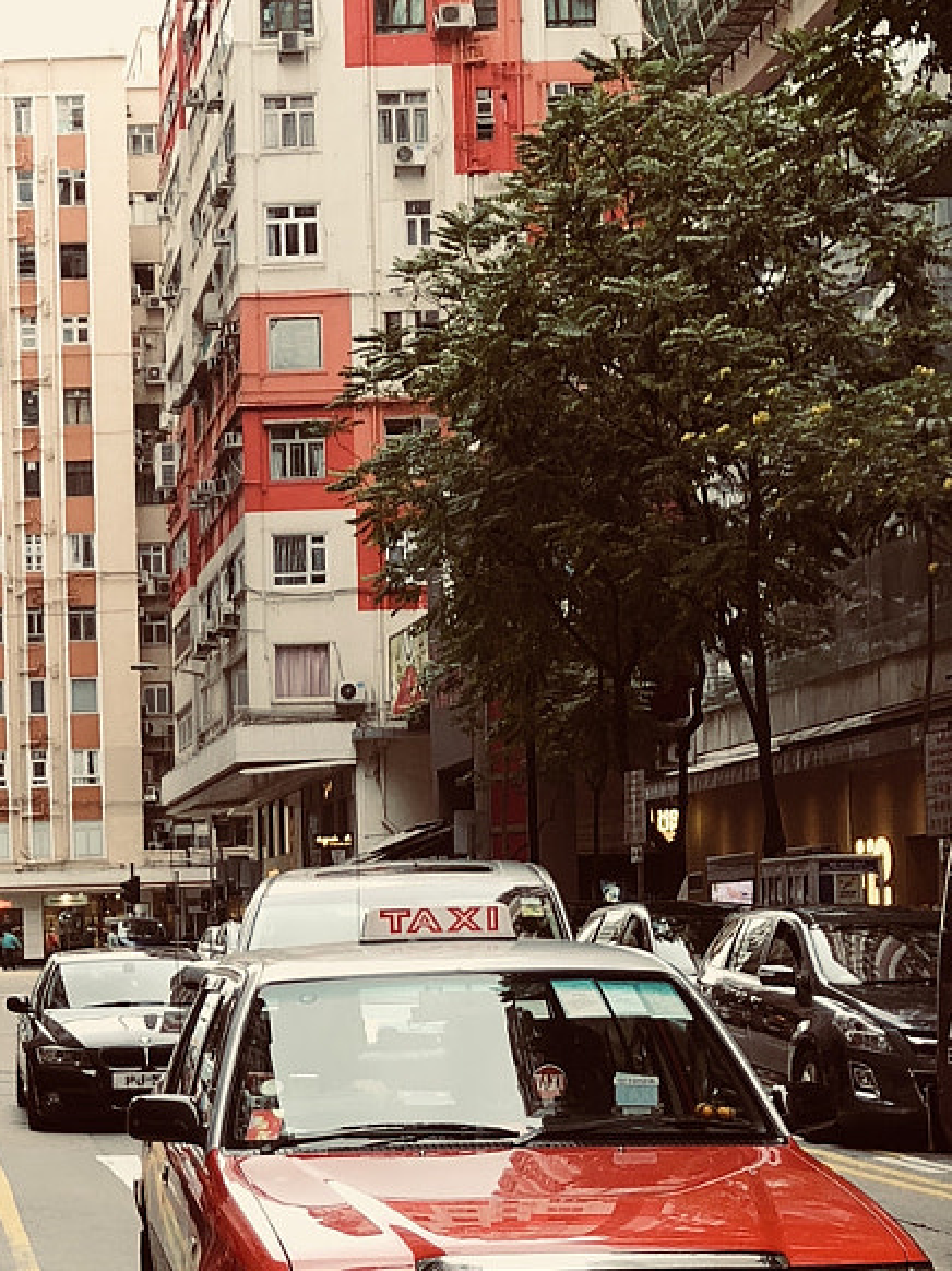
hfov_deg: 18.2
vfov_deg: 25.0
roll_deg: +0.7
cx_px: -166
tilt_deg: +0.4
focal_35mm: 77
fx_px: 2826
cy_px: 957
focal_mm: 4
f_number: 1.8
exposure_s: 1/115
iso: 25
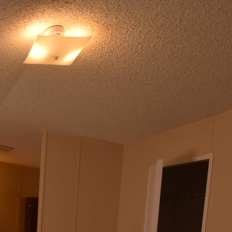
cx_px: -44
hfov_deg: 32.1
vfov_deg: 32.9
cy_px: 264
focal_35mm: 44
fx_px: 334
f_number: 5.6
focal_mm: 10
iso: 180
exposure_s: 1/125
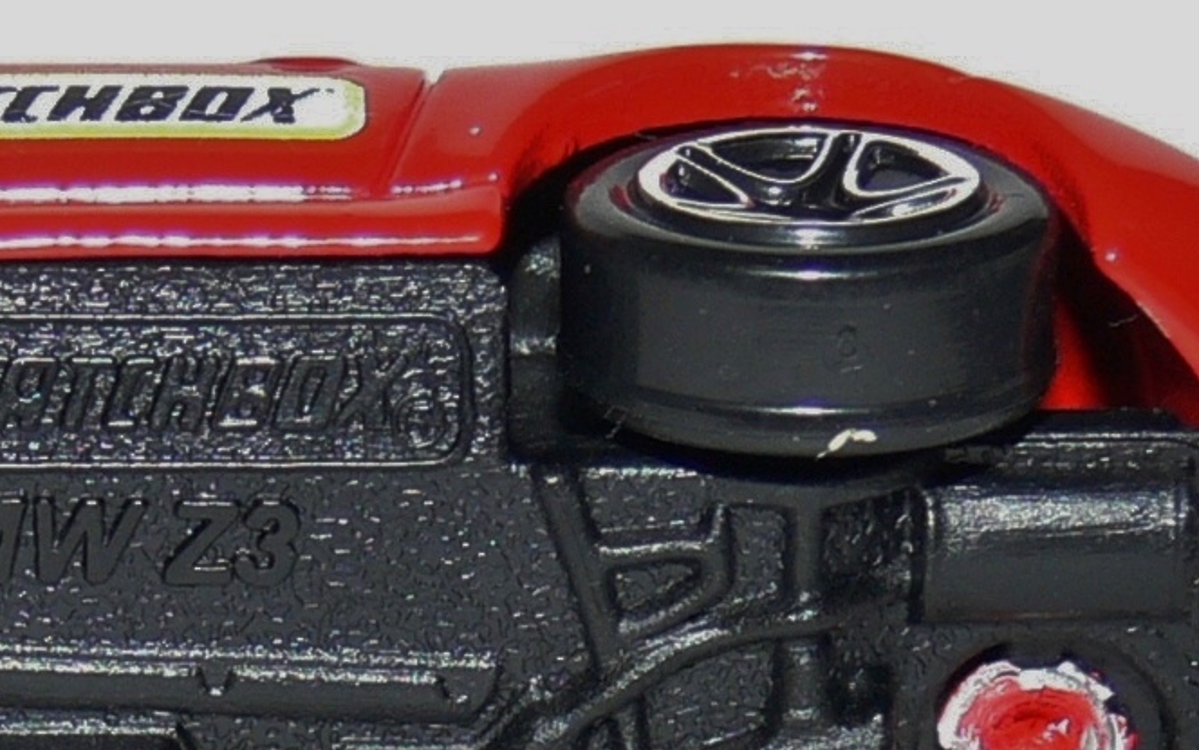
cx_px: -58
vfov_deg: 4.7
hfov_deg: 7.4
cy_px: 779
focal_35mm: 281
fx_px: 9182
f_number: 4
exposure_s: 1/30
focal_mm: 12.9
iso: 100
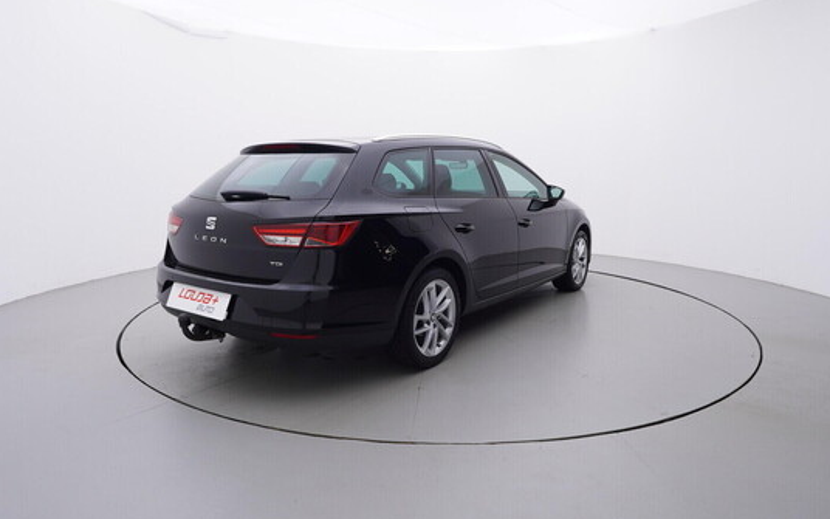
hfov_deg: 75.9
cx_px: 417
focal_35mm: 24
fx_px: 532
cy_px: 253
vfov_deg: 52.0
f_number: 5
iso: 200
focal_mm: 15
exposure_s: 1/80
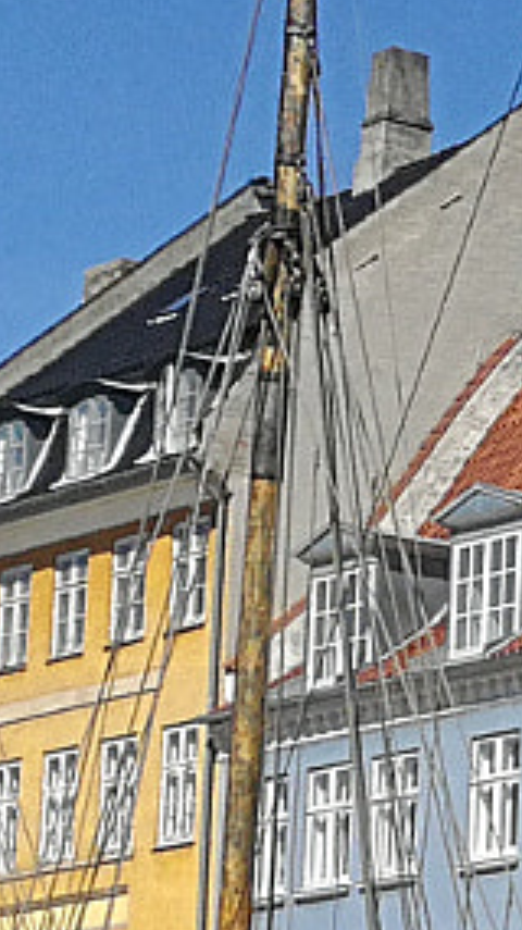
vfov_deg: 12.9
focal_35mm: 165
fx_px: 4066
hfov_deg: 5.9
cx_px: 2310
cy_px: 966
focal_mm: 3.95
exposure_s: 1/1339
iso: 50
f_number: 2.2
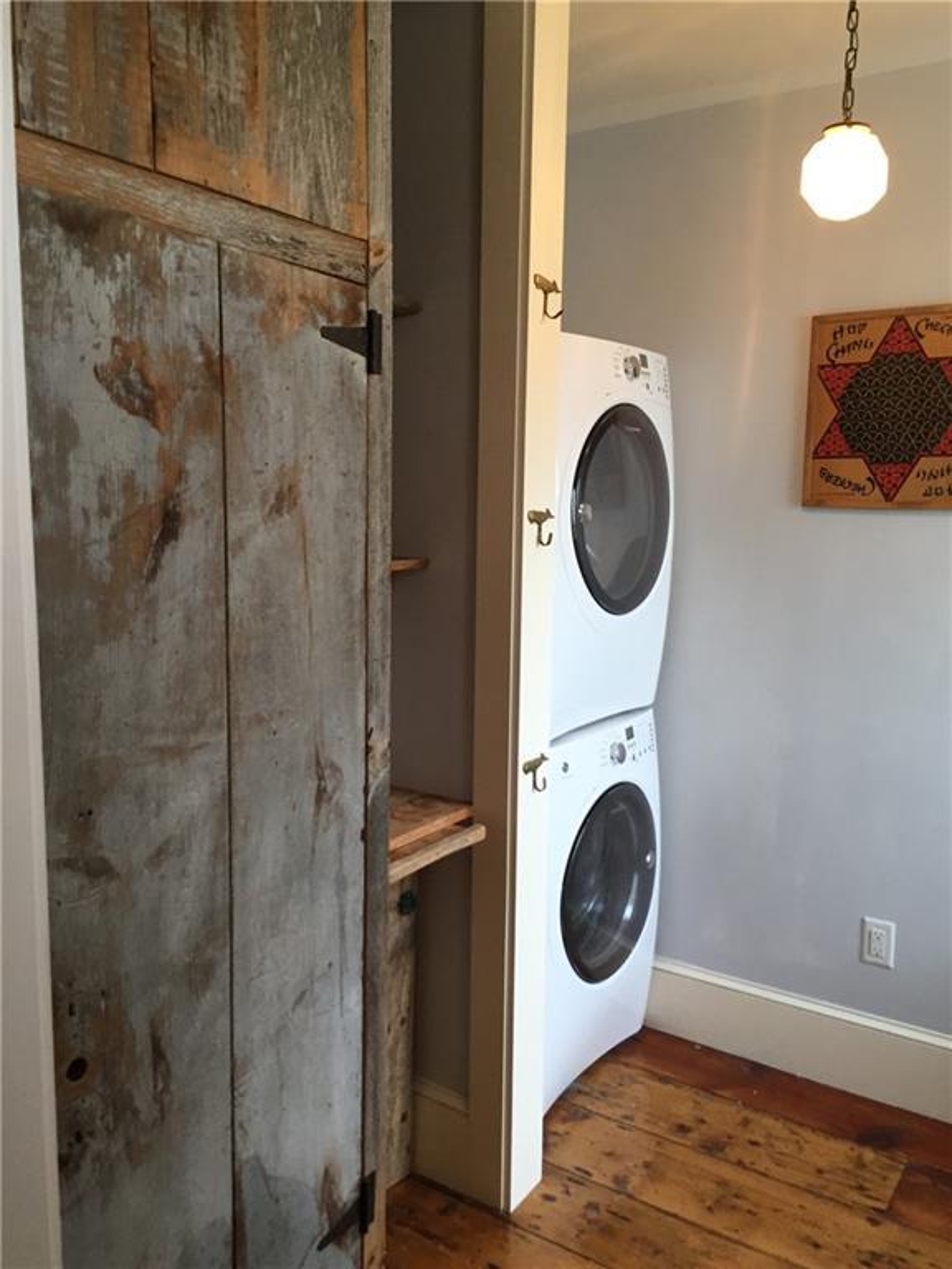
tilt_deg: -7.1
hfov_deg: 48.2
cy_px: 634
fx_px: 1063
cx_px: 476
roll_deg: -0.5
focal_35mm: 29
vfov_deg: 61.7
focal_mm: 4.15
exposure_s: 1/30
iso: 40
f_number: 2.2
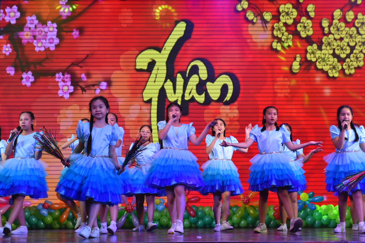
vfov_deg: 21.6
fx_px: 639
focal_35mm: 63
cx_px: 182
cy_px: 122
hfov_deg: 31.9
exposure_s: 1/200
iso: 1000
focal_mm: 42
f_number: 5.6
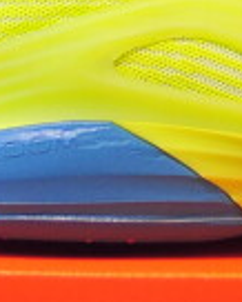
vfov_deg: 4.6
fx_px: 3702
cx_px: 397
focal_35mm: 414
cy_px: -177
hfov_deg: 3.7
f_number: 2
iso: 250
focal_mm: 50
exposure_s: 1/320
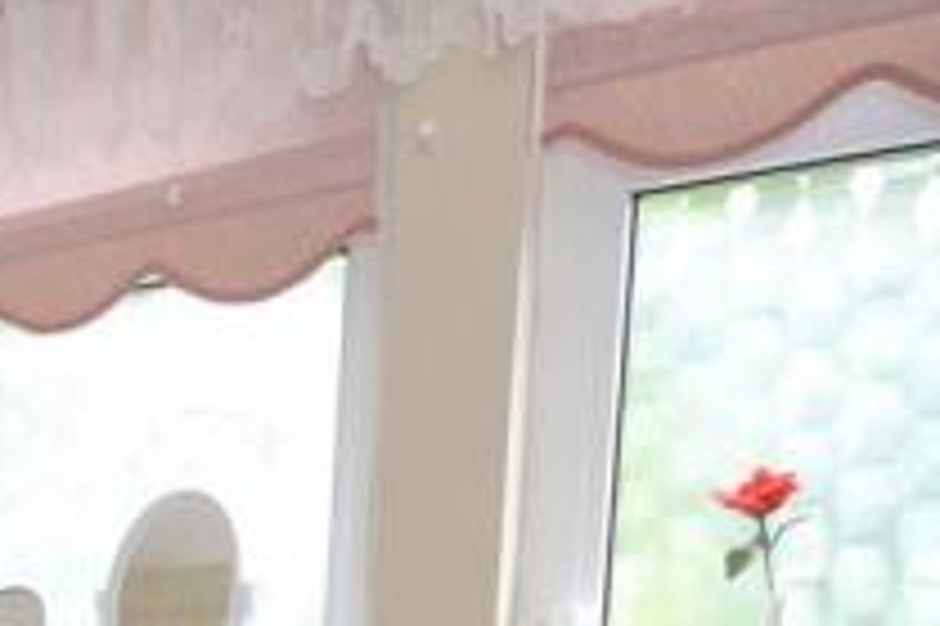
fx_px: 1226
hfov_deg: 34.8
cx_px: -142
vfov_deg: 24.8
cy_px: 817
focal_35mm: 47
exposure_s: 1/60
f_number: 4
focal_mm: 10
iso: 160
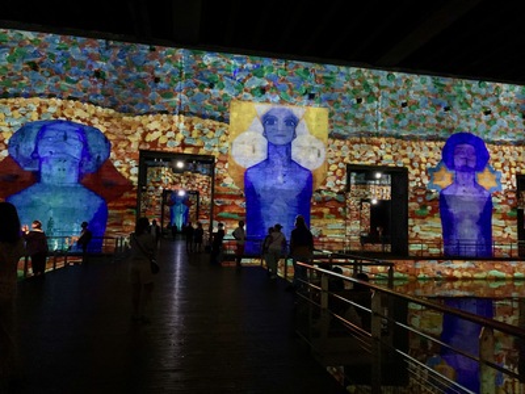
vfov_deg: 53.1
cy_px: 197
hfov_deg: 67.3
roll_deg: -1.1
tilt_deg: +3.4
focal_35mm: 26
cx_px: 262
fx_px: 394
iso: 1600
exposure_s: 1/15
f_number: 1.8
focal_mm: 4.25
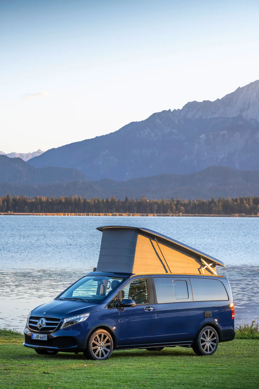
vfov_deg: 18.6
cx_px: 130
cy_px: 194
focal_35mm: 110
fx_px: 1187
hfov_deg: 12.4
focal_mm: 110
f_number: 8
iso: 200
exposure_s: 1/50
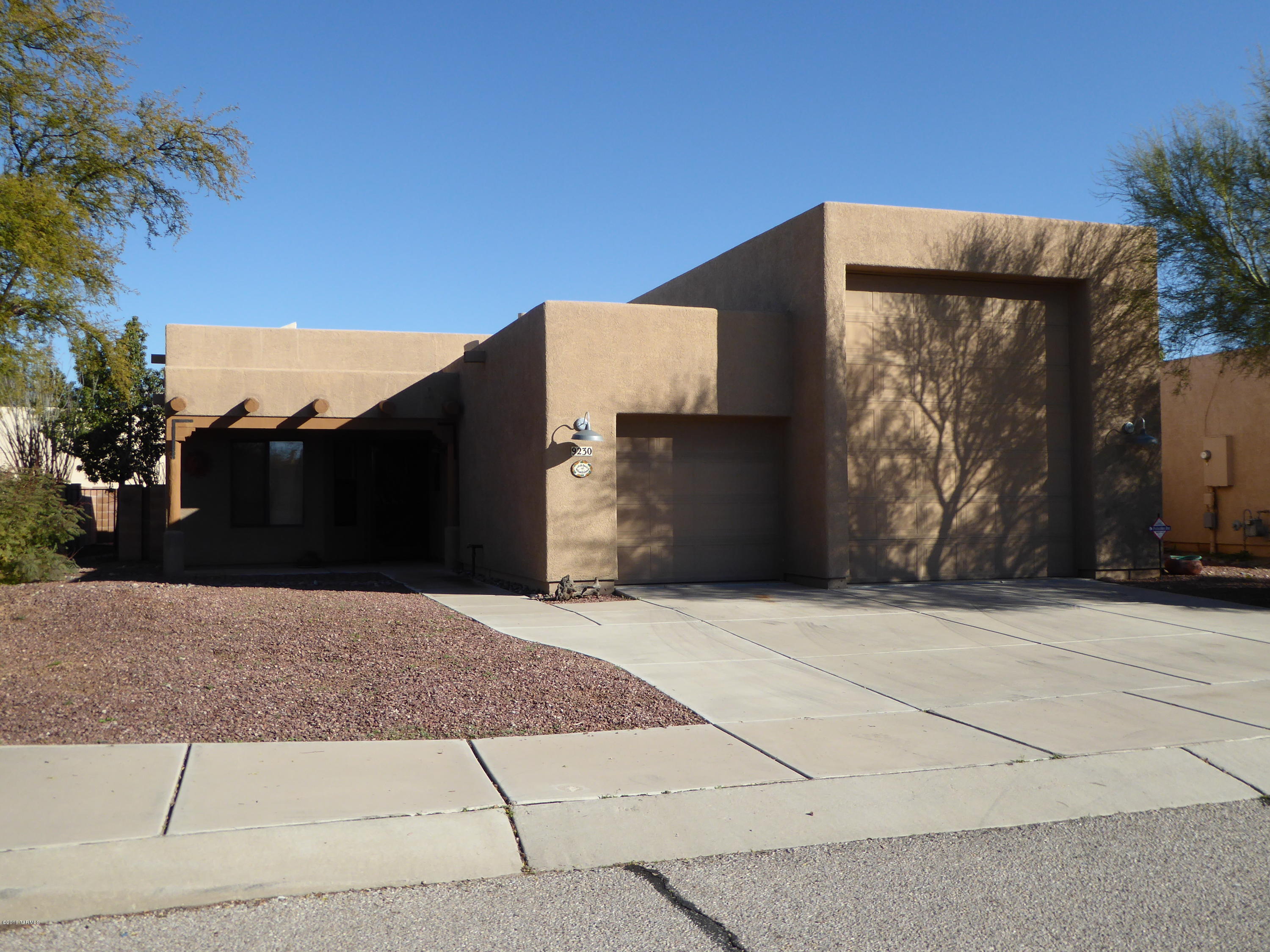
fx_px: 1247
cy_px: 476
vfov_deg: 41.8
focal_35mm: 34
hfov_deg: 54.0
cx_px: 635
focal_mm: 5.8
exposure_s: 1/800
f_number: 3.6
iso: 100
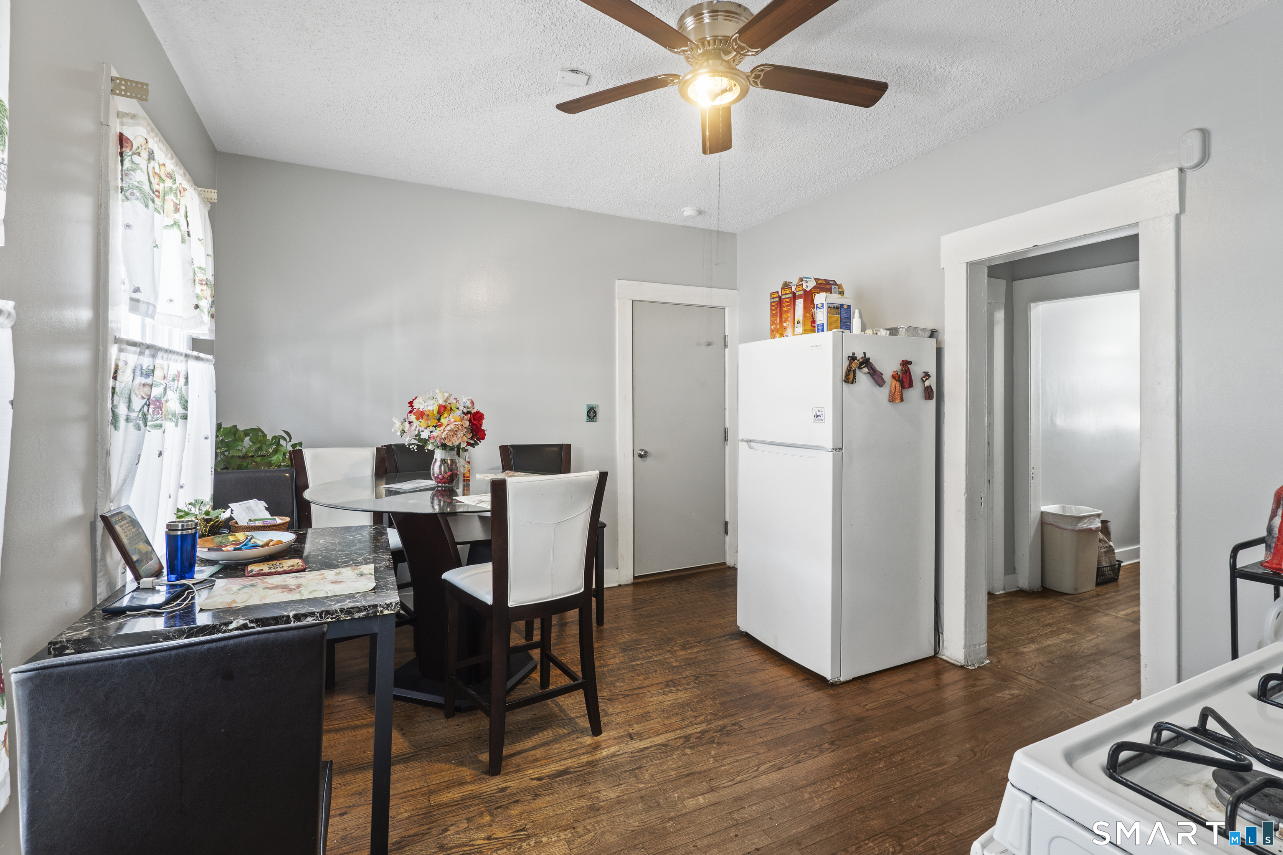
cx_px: 642
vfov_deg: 72.1
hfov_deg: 95.0
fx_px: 588
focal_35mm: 16
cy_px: 428
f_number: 5.6
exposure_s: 1
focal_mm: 11
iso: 125
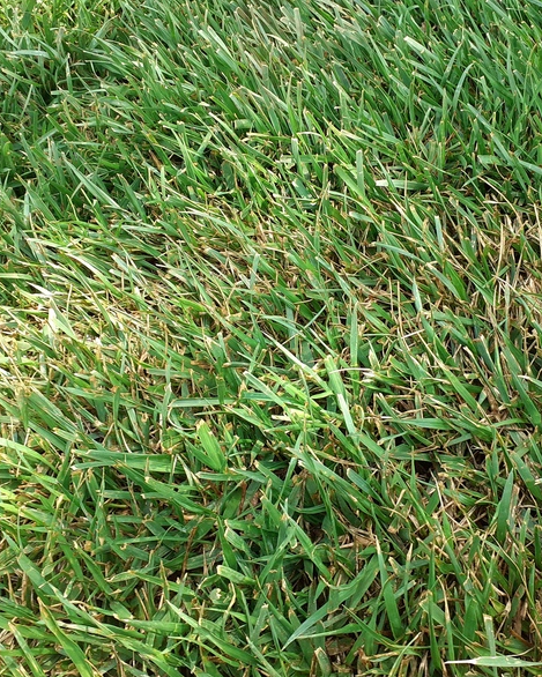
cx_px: 325
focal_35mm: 36
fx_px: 722
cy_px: 344
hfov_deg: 41.0
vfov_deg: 50.3
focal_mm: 3.6
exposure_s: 1/105
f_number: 1.9
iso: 40
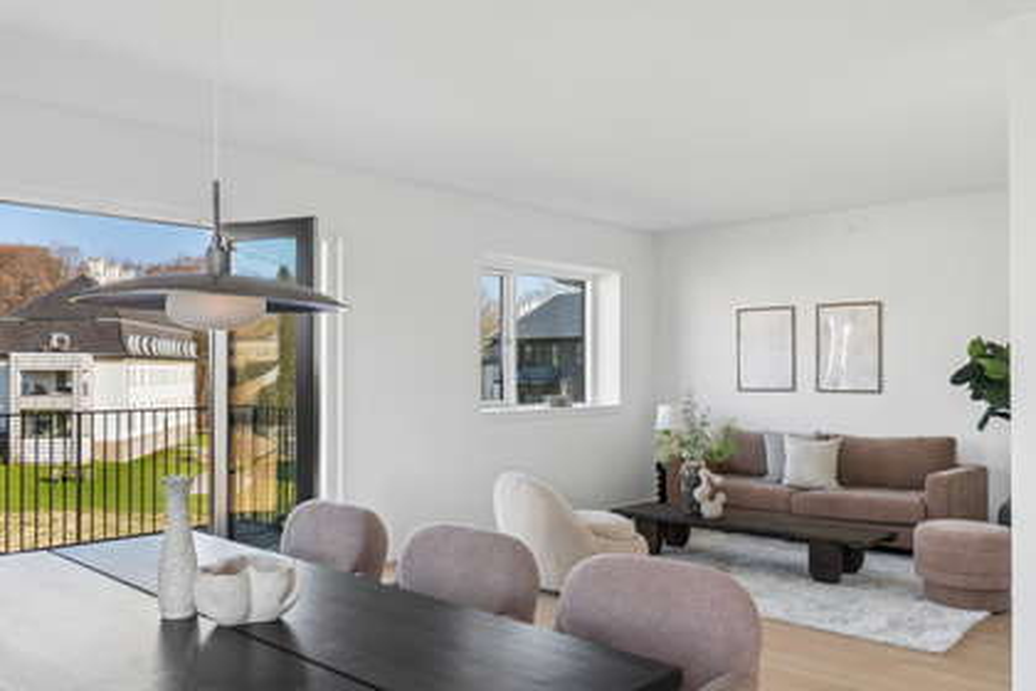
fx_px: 842
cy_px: 346
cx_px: 518
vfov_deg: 44.6
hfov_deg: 63.2
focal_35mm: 29
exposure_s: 1/50
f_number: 8
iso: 200
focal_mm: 19.5
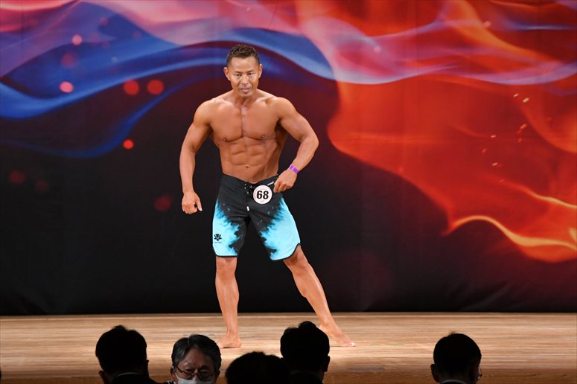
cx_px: 288
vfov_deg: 5.7
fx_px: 3845
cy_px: 192
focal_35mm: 240
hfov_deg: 8.6
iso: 3200
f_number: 5.6
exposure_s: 1/400
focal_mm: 160
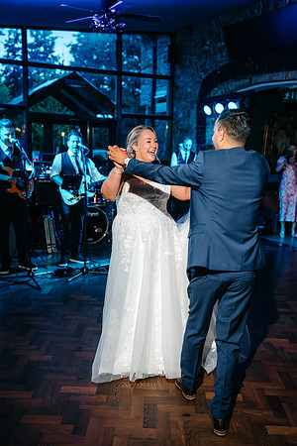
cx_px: 148
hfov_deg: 37.9
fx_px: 433
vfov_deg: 54.4
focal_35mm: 35
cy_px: 223
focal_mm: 35
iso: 400
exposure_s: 1/200
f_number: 2.2
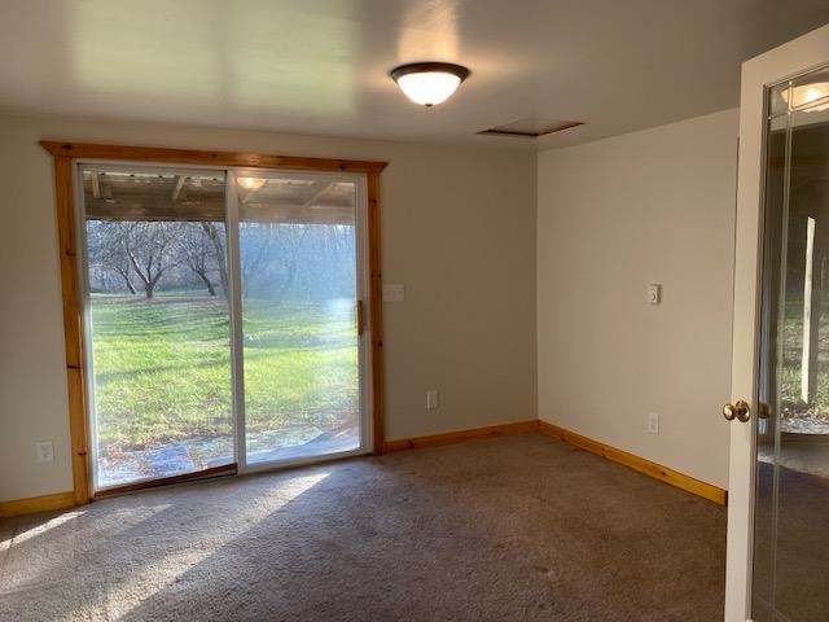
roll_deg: +0.8
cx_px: 414
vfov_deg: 53.1
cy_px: 311
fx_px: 623
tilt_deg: -5.4
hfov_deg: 67.3
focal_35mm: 26
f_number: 1.8
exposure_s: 1/120
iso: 100
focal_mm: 4.25
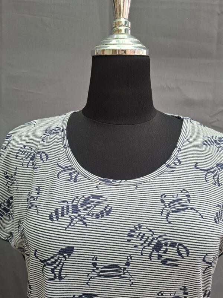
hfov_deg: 58.9
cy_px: 149
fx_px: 198
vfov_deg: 73.9
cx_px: 112
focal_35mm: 23
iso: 50
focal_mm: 5.54
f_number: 1.8
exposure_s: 1/205
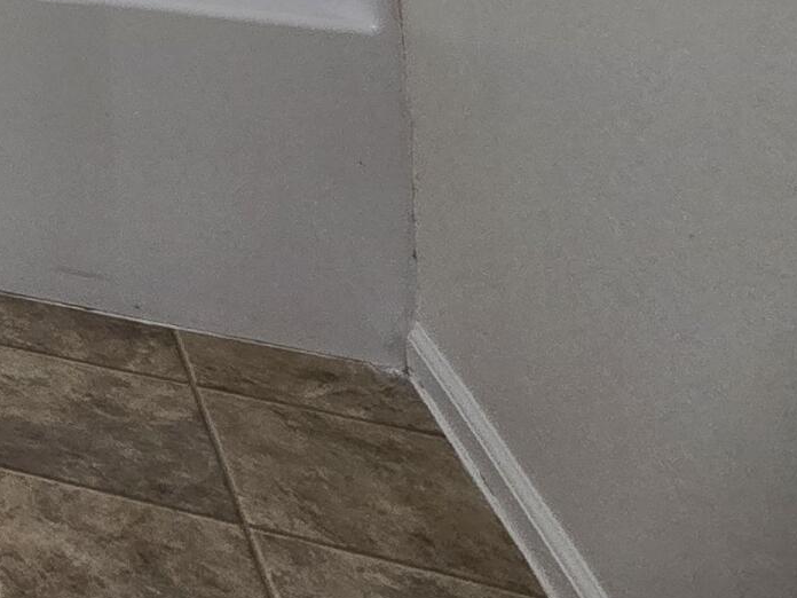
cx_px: -815
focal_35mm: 56
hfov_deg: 19.0
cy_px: -599
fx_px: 1289
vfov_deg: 17.9
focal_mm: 2.2
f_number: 2.2
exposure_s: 1/60
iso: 160
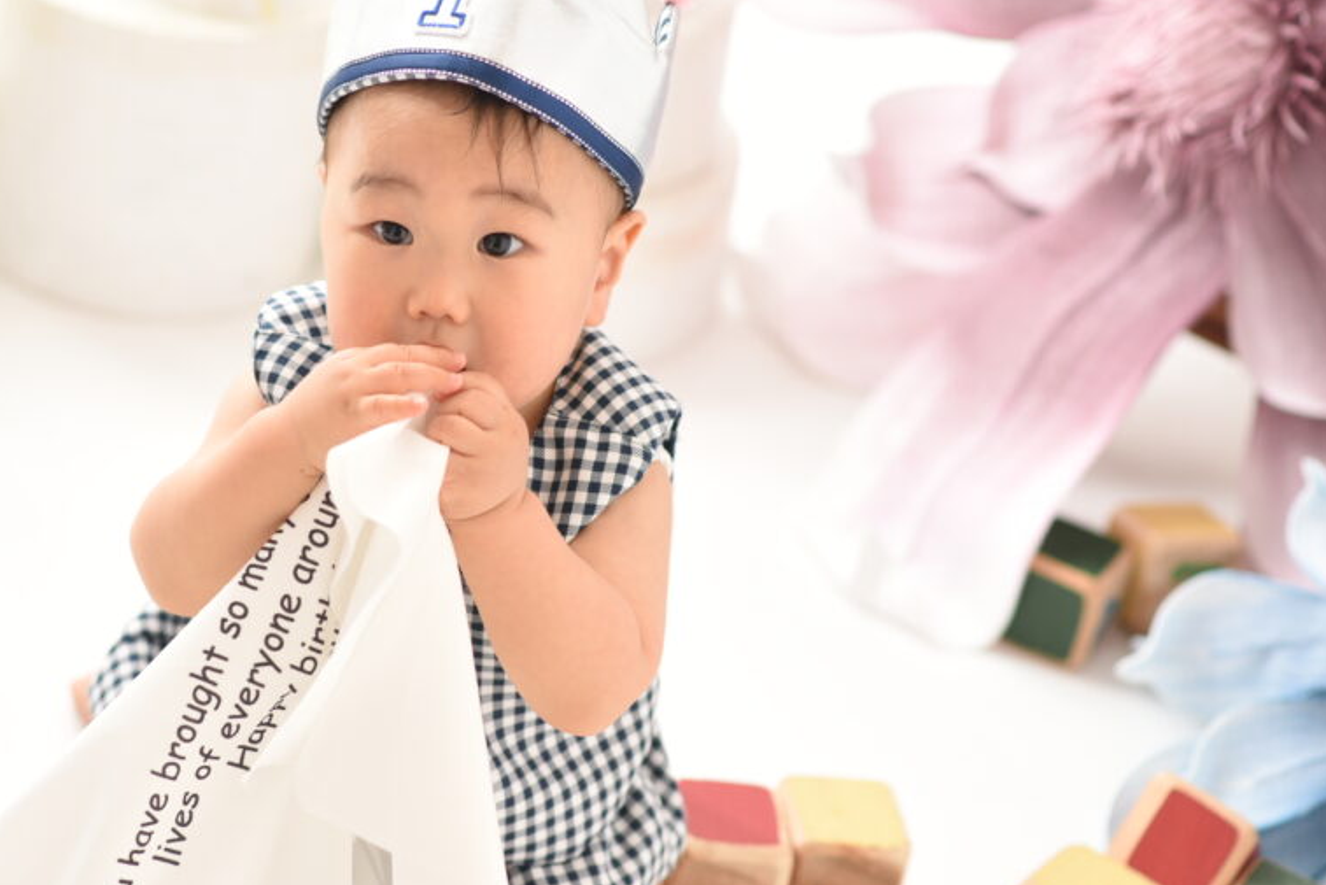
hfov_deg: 17.7
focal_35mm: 115
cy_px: 441
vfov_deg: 11.9
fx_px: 4236
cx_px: 440
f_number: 2.8
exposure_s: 1/160
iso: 320
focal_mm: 85
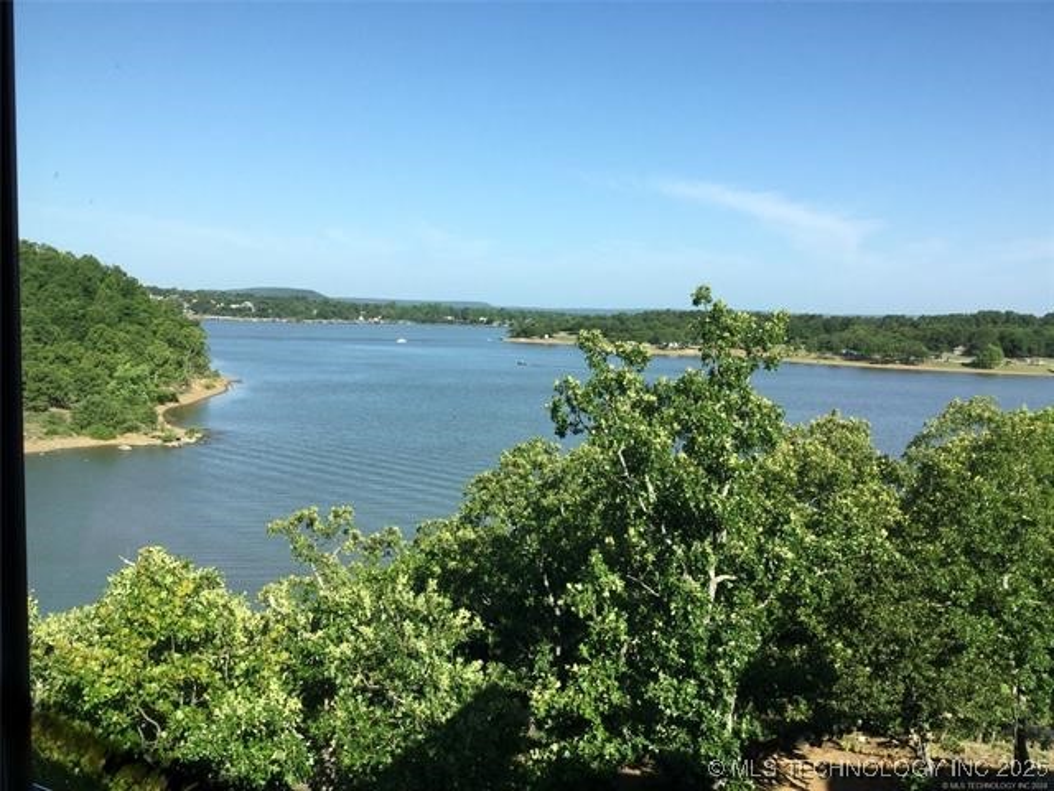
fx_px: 944
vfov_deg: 45.4
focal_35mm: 31
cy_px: 396
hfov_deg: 58.4
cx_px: 527
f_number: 2.4
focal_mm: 3.3
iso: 25
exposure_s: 1/652
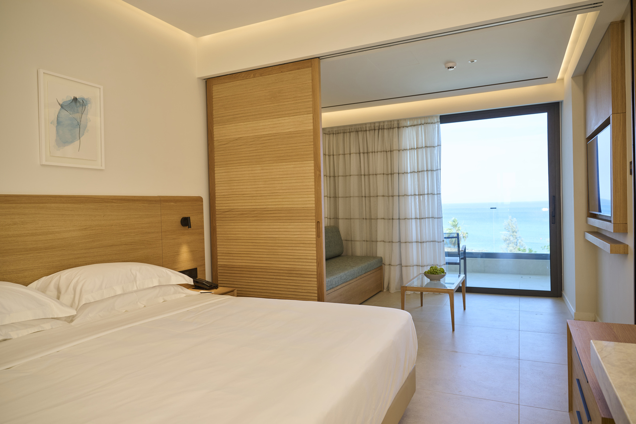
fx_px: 442
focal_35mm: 25
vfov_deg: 51.3
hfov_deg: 71.5
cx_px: 318
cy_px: 212
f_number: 4.5
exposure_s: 1/80
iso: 100
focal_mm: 25
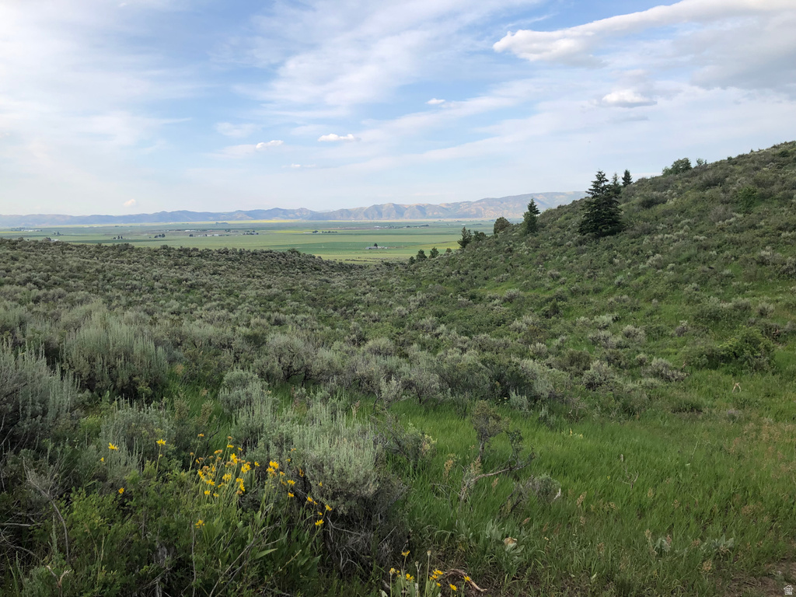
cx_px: 398
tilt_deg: -8.7
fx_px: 644
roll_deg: -0.1
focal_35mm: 28
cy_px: 298
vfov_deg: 49.7
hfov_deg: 63.4
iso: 20
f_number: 1.8
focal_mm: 3.99
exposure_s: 1/873
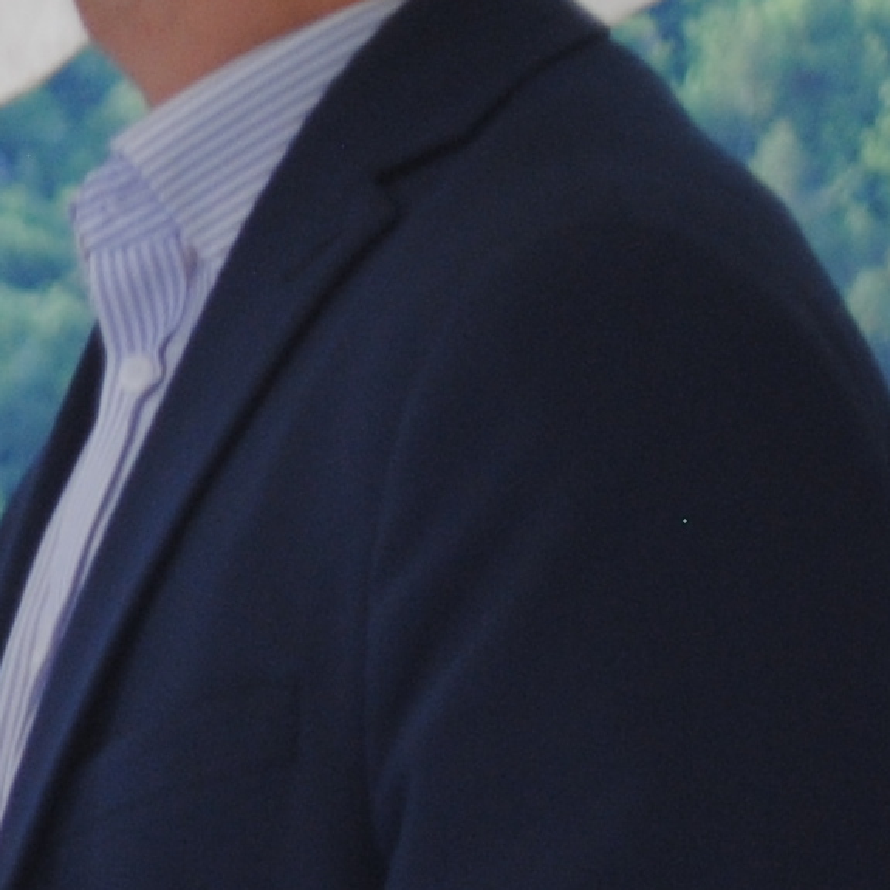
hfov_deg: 3.6
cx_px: -1746
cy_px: 163
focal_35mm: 473
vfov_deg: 3.7
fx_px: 13755
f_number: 5.6
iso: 200
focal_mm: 55
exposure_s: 1/60
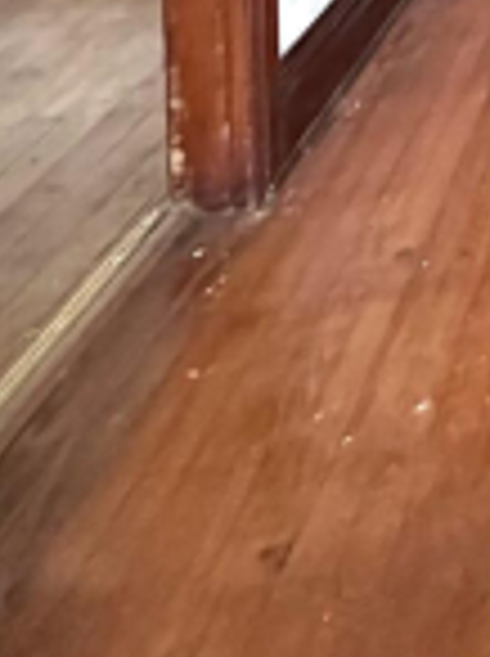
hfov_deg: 17.3
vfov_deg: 22.9
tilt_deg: -3.2
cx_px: 953
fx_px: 1211
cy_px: -394
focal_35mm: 64
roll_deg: -0.9
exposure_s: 1/60
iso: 1000
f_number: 2.2
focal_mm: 2.22
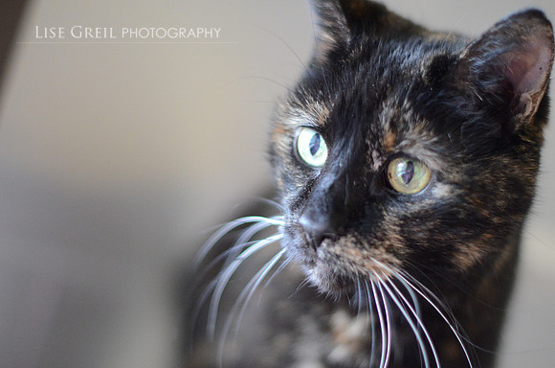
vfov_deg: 18.1
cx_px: 278
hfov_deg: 27.0
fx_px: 1154
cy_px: 184
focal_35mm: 75
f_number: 1.8
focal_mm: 50
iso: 3200
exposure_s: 1/200
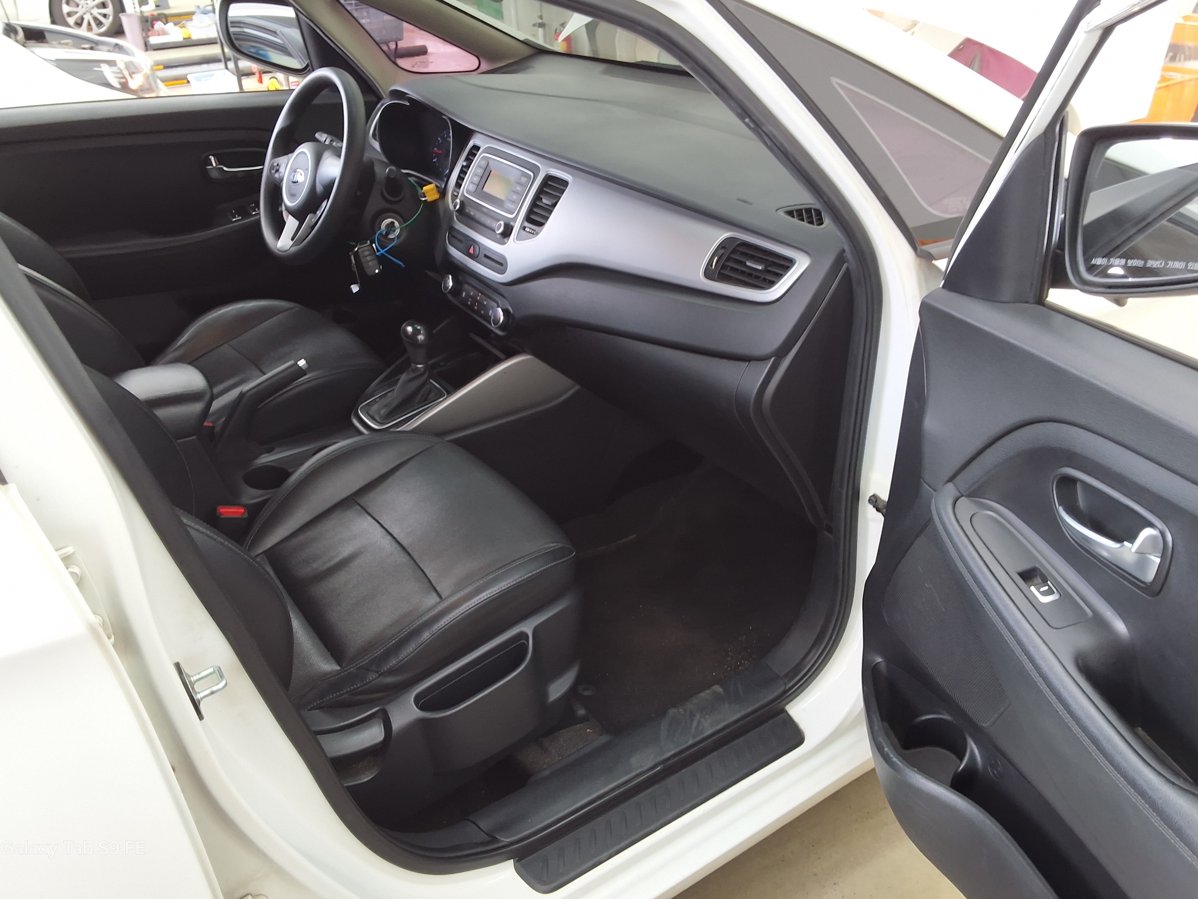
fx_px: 1004
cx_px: 582
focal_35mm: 29
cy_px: 434
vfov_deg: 48.2
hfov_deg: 61.6
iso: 40
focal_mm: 2.91
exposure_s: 1/40
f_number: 1.9
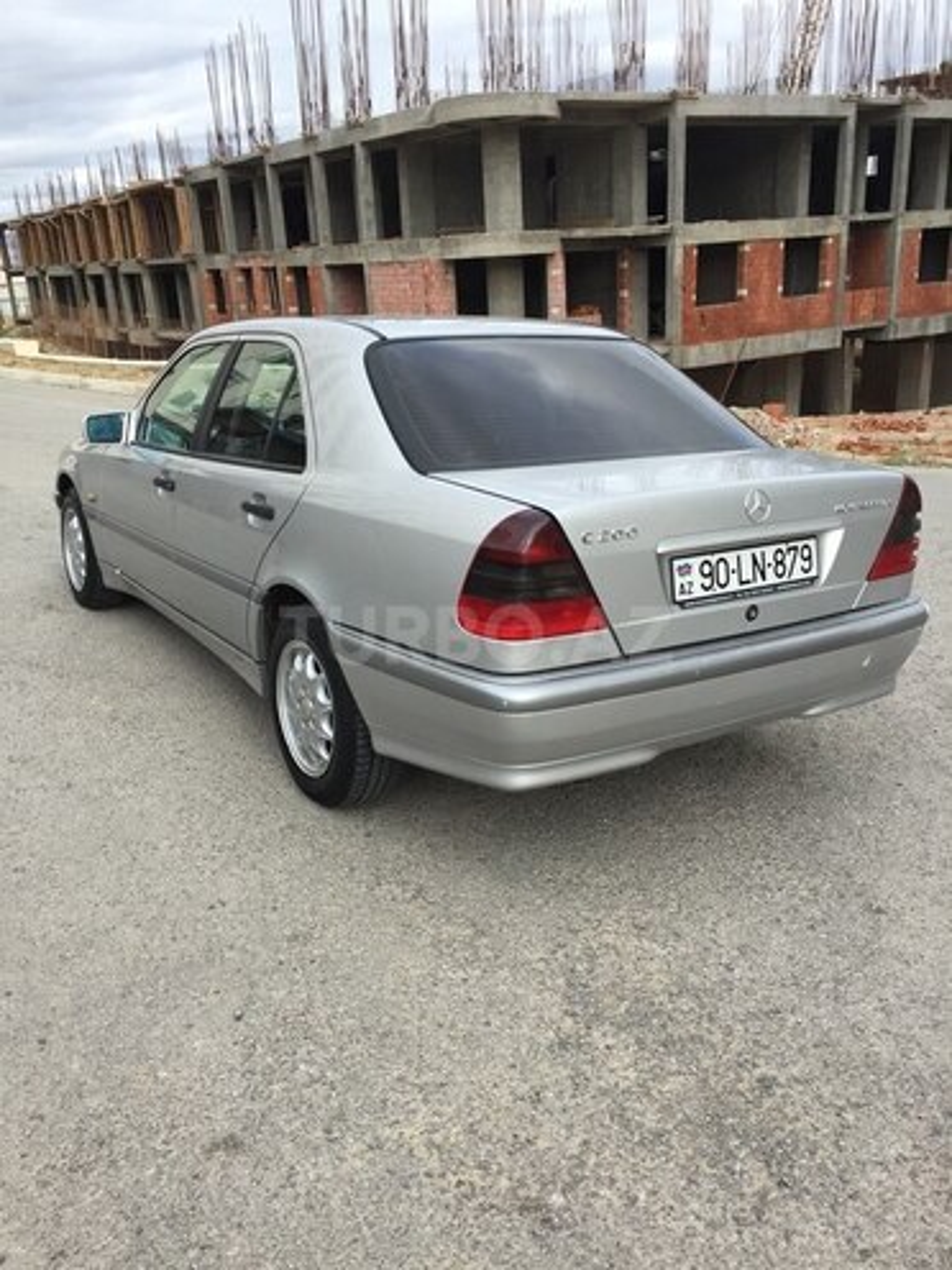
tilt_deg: -18.7
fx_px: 1063
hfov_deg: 48.2
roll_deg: +1.6
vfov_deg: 61.7
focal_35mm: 29
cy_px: 635
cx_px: 476
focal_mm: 4.15
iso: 32
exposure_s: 1/608
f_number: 2.2
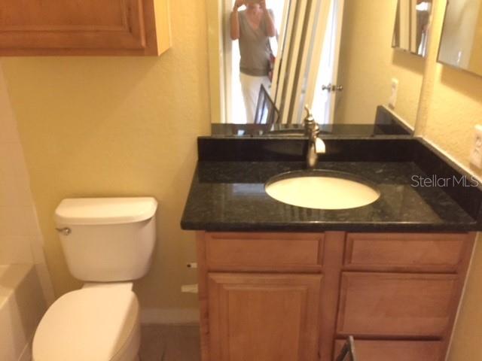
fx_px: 404
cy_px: 180
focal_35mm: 29
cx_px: 241
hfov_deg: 61.7
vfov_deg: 48.2
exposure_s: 1/15
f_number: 2.2
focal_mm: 4.15
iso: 500
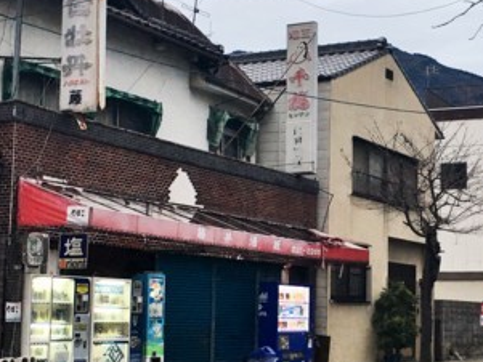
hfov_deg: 25.0
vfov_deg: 19.1
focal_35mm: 77
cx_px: 379
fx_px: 1075
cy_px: 200
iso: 25
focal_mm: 4.15
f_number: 2.2
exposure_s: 1/30
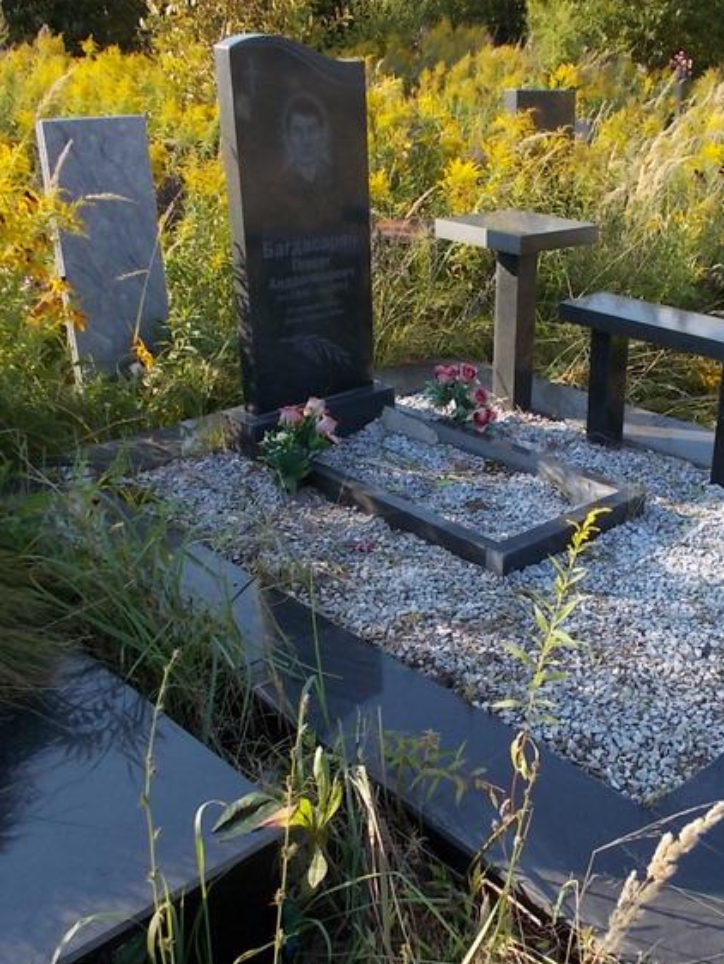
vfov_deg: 50.1
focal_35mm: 37
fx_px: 1031
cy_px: 489
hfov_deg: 38.2
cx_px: 494
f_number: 3.2
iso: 80
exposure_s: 1/400
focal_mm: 4.6
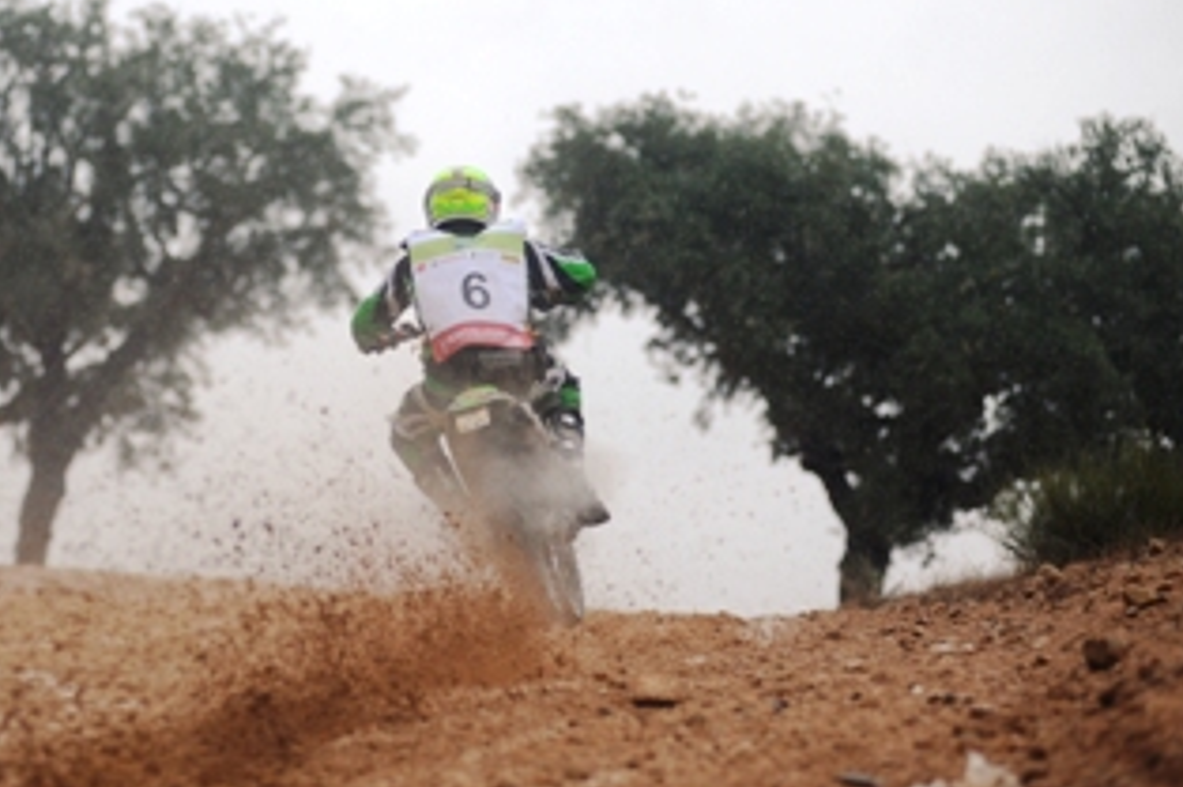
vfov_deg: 7.1
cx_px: 469
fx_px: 6371
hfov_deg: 10.6
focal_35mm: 194
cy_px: 316
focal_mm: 135
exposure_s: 1/640
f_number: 3.2
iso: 500
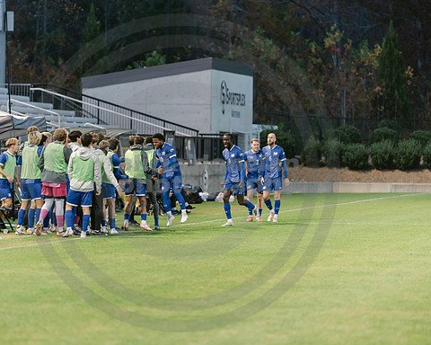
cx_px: 180
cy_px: 173
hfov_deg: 8.5
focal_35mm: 227
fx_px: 2896
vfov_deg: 6.8
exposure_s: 1/250
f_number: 2.8
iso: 1600
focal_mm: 200
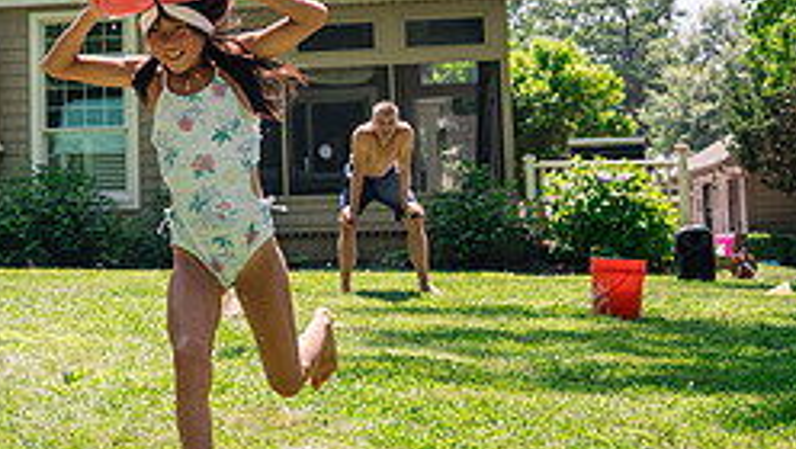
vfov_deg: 16.9
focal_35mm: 71
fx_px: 1500
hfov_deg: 29.1
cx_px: 162
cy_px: 93
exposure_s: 1/1600
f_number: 2.8
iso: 250
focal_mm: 24
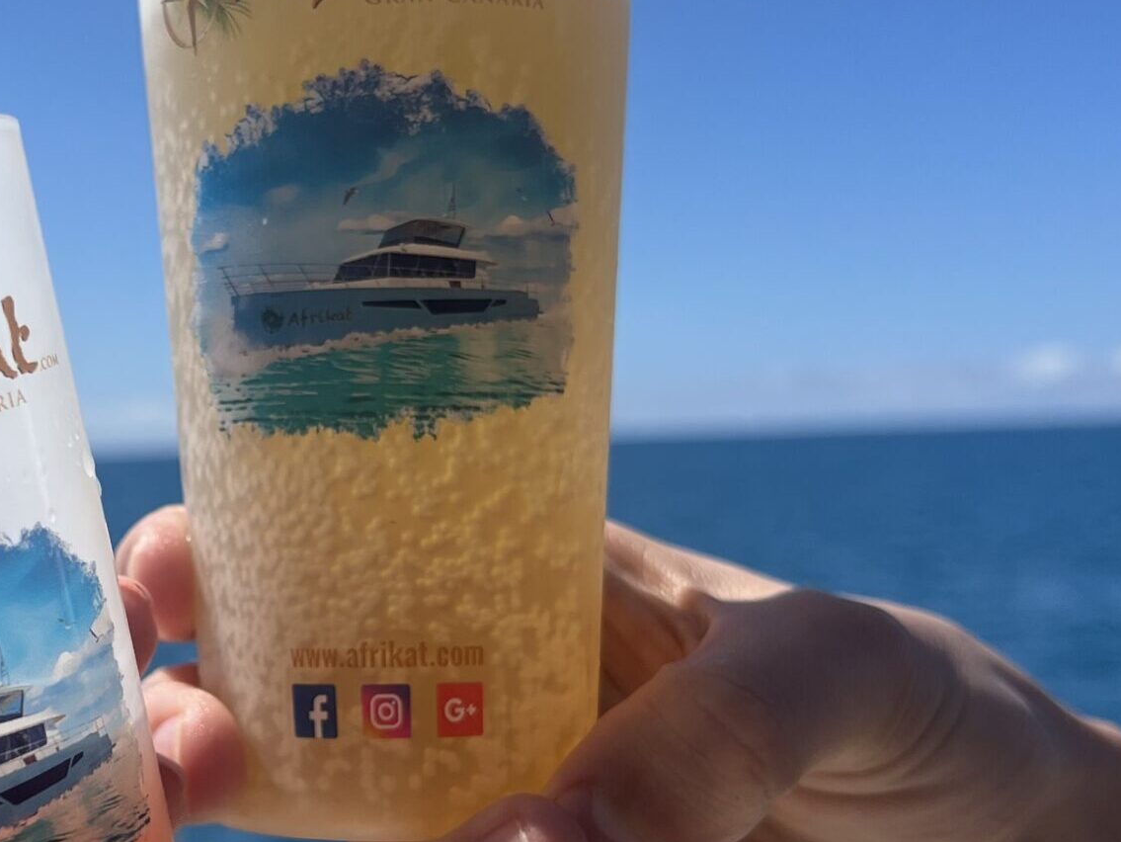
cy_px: 435
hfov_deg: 41.4
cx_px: 255
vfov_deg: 32.9
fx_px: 1425
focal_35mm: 44
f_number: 1.5
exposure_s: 1/6579
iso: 50
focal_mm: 5.7
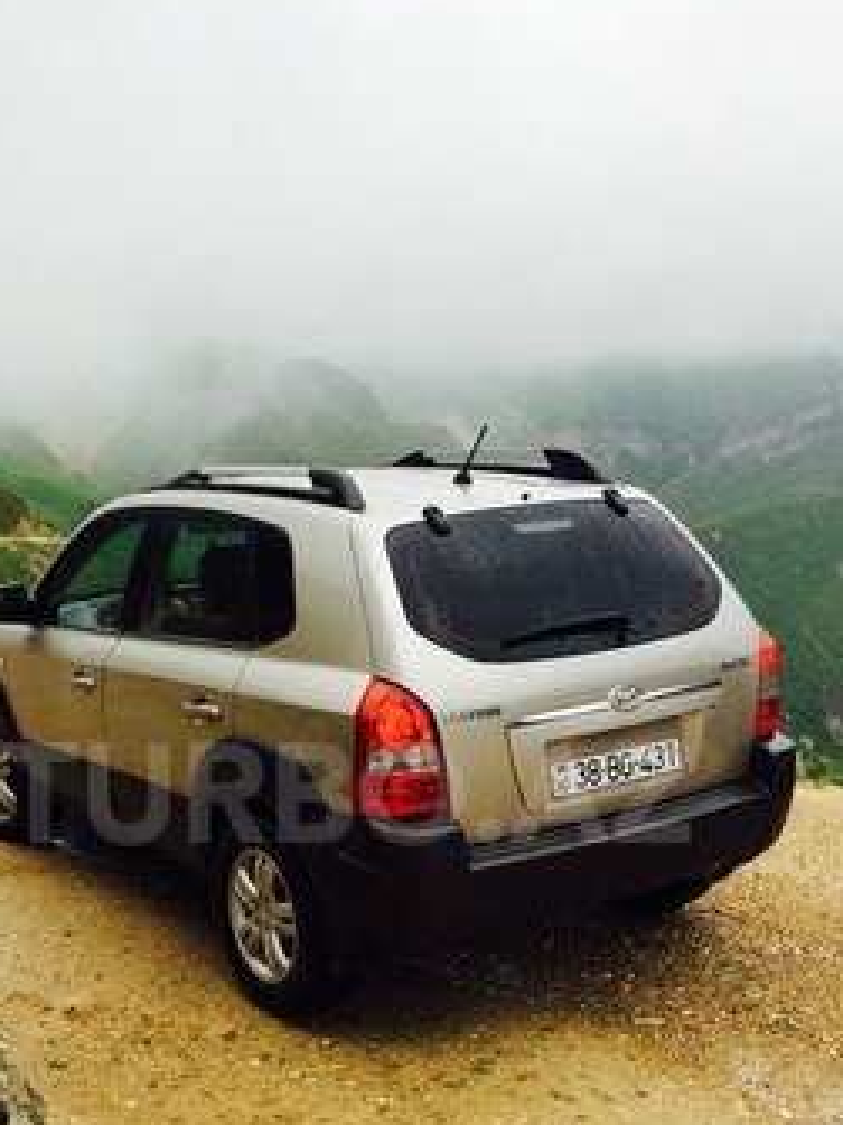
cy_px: 793
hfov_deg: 33.5
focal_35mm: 43
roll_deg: -0.8
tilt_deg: -16.1
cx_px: 346
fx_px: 1397
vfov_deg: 43.0
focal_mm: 4.15
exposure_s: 1/159
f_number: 2.2
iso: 32
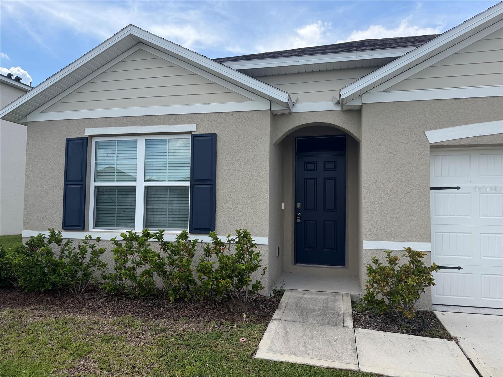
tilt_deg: +2.4
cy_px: 188
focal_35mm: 24
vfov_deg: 56.8
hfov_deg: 71.6
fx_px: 349
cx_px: 252
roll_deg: -0.4
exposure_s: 1/3759
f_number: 1.78
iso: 100
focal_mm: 6.76
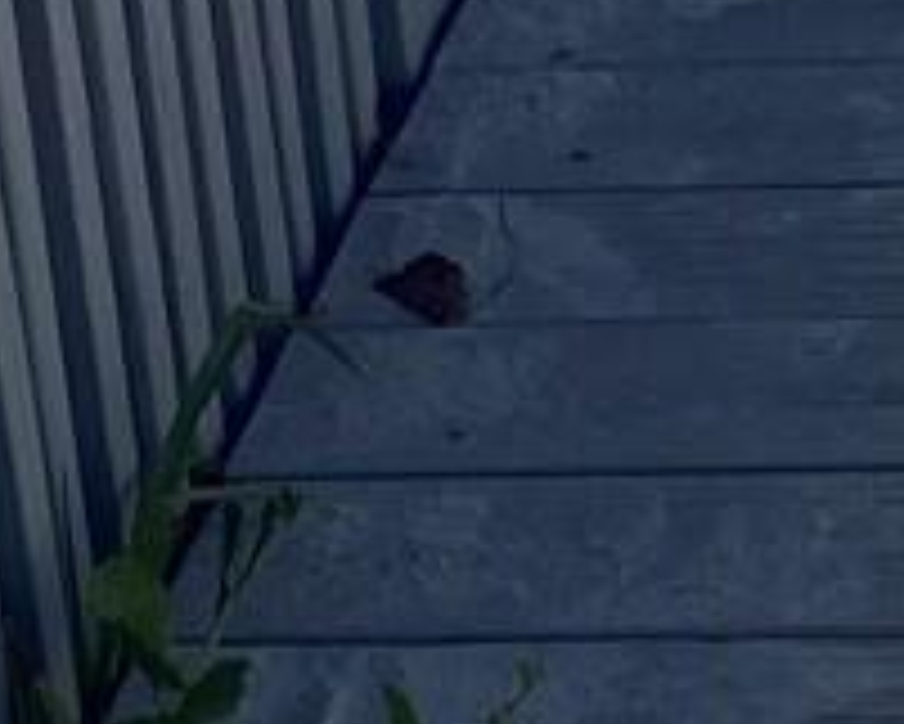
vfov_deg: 7.4
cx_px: 1448
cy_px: -571
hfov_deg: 9.2
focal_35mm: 202
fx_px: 5407
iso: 32
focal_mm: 4.25
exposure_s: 1/3731
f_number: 1.8
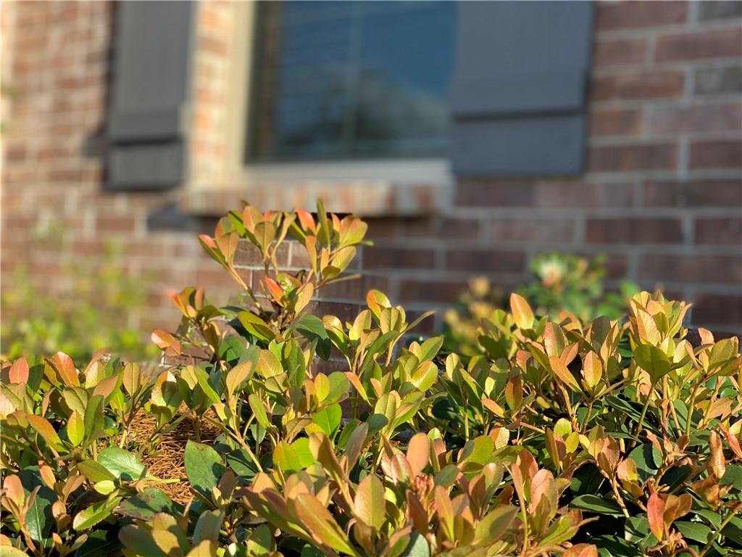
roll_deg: -3.5
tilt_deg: +1.5
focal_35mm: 52
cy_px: 278
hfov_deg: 36.8
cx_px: 371
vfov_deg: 28.0
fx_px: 1115
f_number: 2.4
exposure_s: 1/285
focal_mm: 6
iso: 16
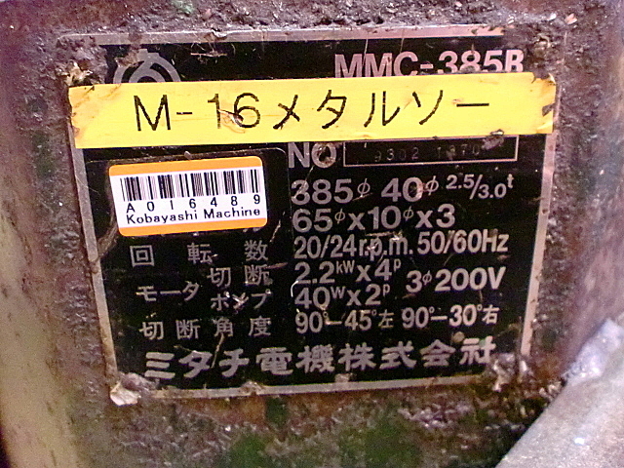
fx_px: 631
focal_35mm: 35
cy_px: 234
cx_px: 312
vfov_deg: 40.7
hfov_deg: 52.6
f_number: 3.1
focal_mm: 6.3
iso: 1600
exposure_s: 1/20
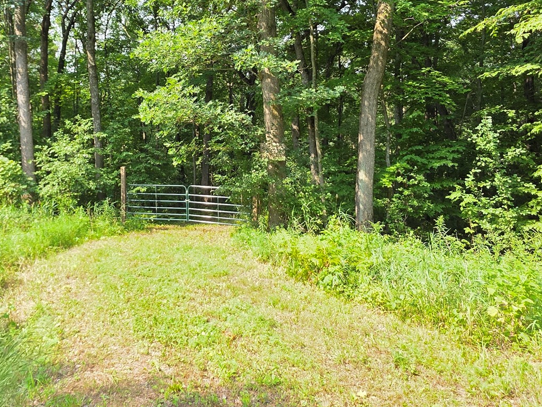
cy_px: 125
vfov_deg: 51.7
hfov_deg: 65.5
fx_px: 407
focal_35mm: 26
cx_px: 179
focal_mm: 2.2
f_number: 1.9
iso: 40
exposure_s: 1/355
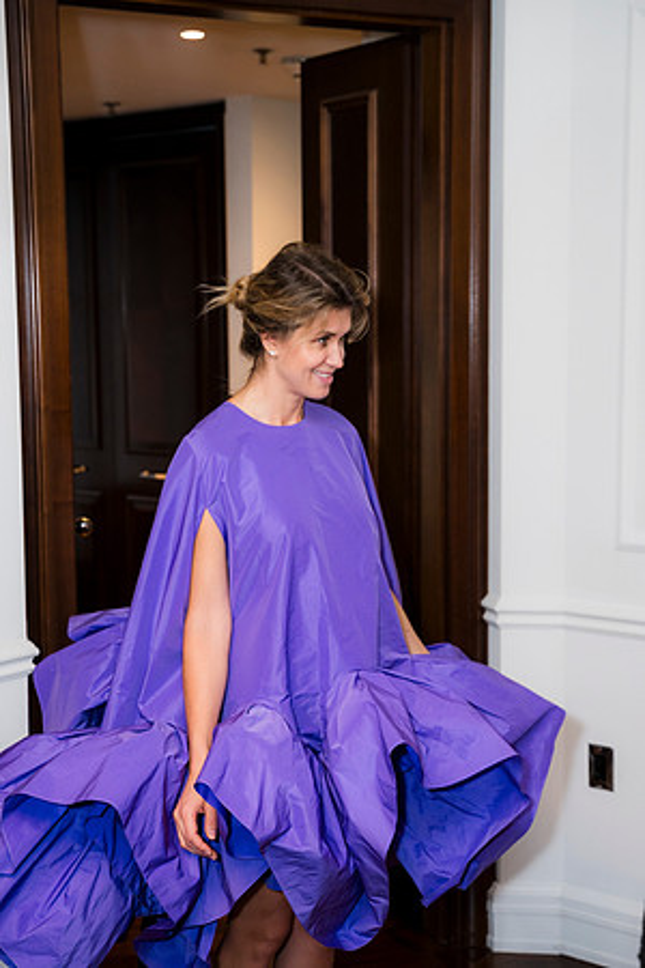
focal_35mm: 52
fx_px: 1397
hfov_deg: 26.0
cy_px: 484
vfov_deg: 38.2
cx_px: 322
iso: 800
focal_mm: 52
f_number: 4.5
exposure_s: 1/100
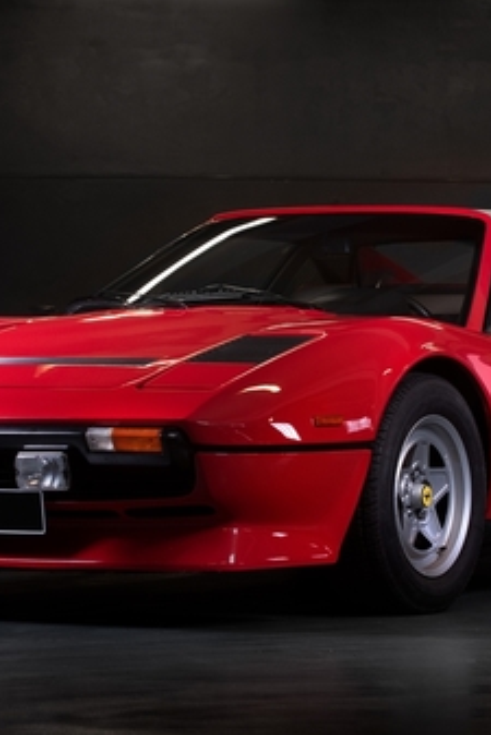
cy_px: 345
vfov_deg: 12.8
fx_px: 3270
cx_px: 274
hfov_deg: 8.6
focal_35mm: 160
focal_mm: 90
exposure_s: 1/15
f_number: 6.3
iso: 640
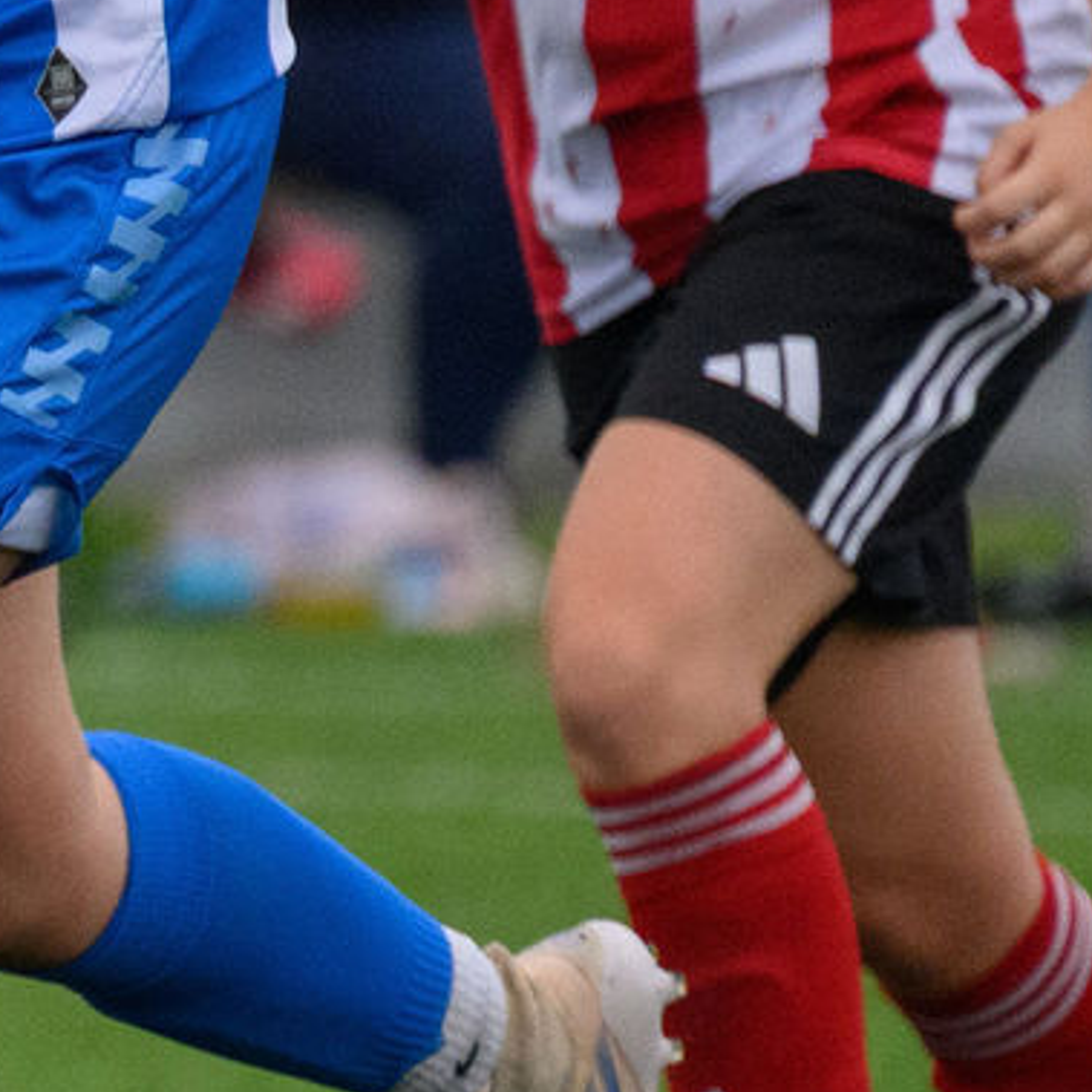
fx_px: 87013
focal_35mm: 2438
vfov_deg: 0.7
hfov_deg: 0.7
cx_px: -2465
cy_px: -694
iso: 2200
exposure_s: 1/1000
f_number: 5.6
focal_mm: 400
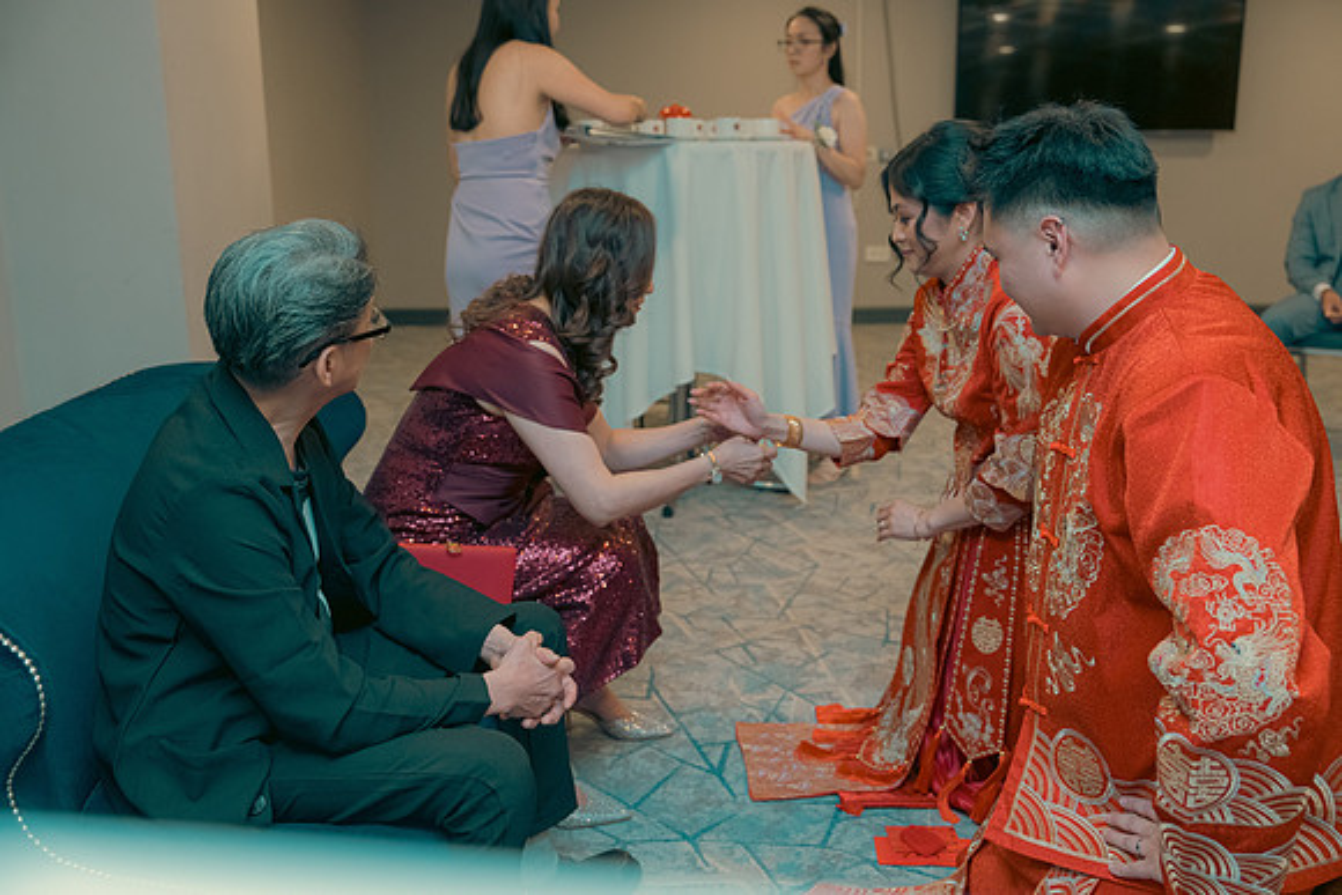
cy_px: 448
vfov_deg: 37.9
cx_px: 671
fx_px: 1305
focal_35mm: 35
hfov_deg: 54.4
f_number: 3.5
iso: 2500
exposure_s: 1/160
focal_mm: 35
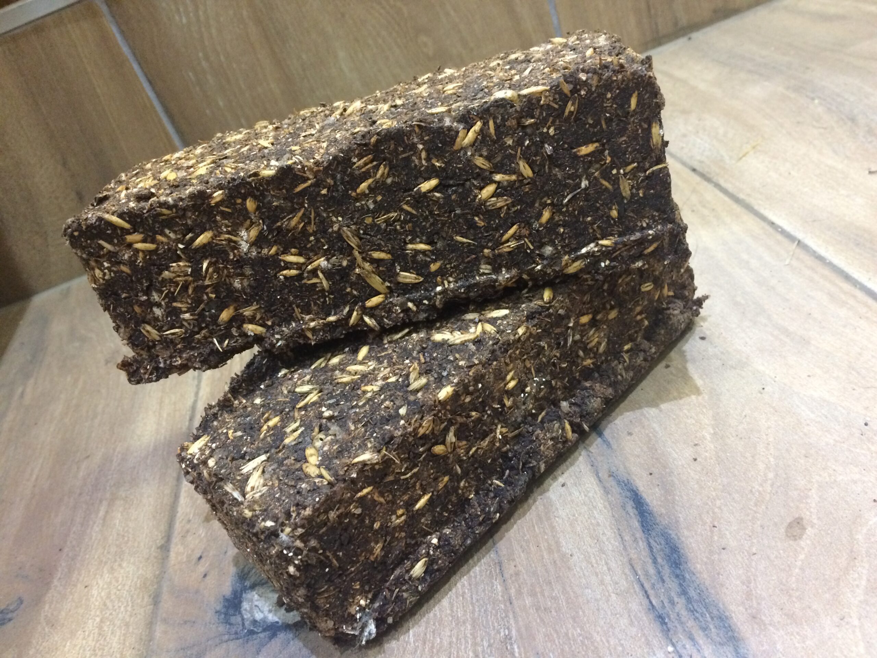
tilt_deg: -31.4
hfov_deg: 61.7
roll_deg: +22.8
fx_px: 735
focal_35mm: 29
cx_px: 438
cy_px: 329
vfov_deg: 48.2
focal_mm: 4.15
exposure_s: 1/33
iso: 320
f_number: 2.2
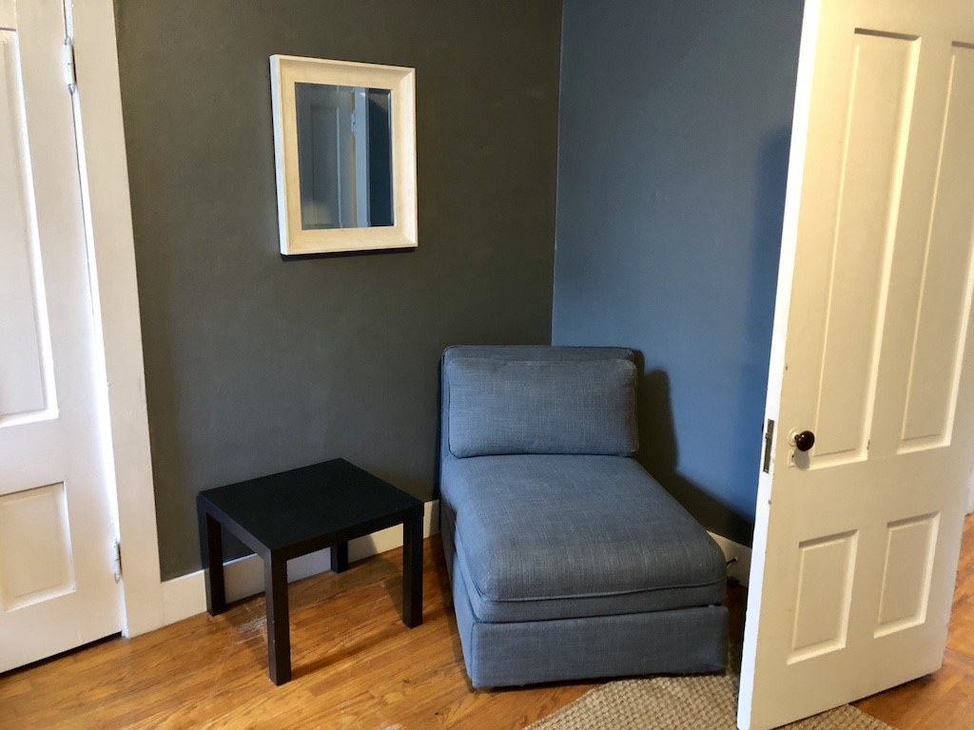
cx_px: 487
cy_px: 365
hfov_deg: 63.4
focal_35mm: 28
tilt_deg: -10.4
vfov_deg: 49.7
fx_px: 788
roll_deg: -0.8
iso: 100
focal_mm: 3.99
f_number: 1.8
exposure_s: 1/6
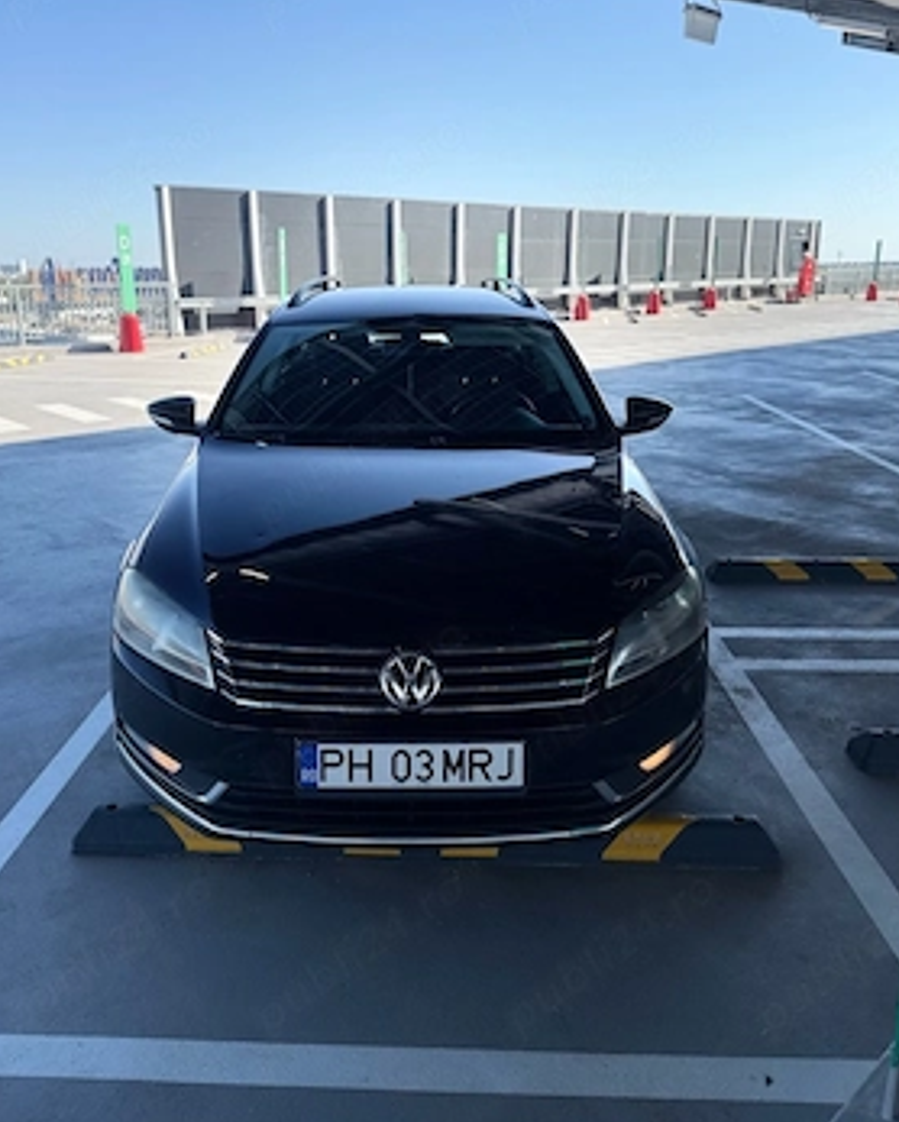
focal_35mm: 27
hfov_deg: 53.2
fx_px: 897
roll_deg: +0.2
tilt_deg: -13.4
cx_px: 424
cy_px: 488
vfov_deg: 63.8
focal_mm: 6.76
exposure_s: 1/2299
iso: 80
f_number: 1.78
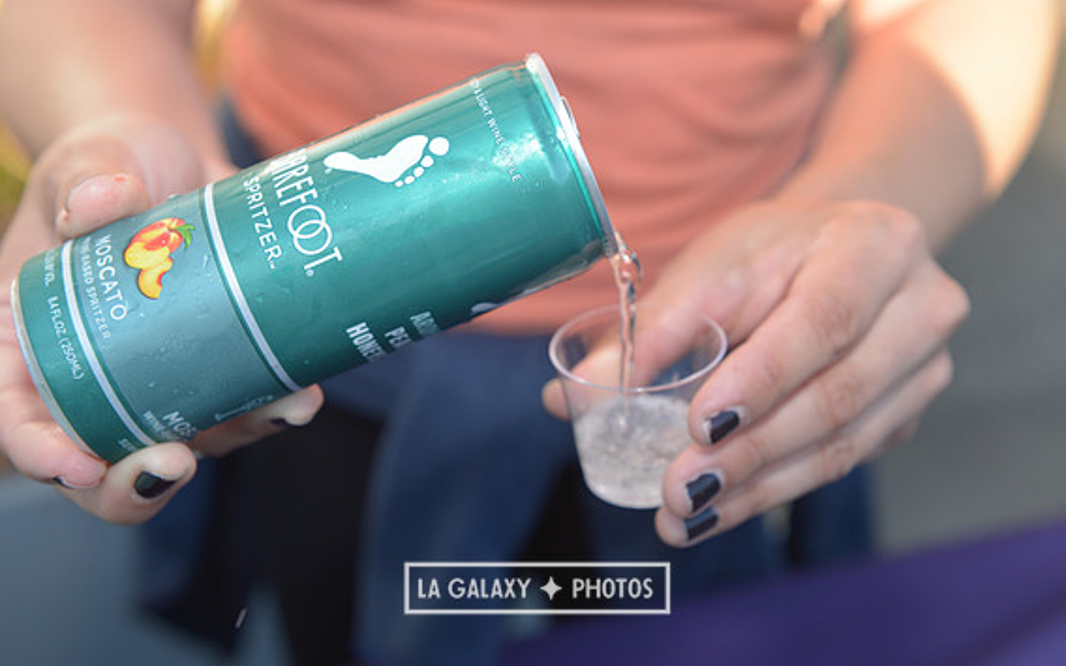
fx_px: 1453
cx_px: 537
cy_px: 307
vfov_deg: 25.8
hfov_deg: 40.3
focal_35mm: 50
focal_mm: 48
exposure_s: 1/250
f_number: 5
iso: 250
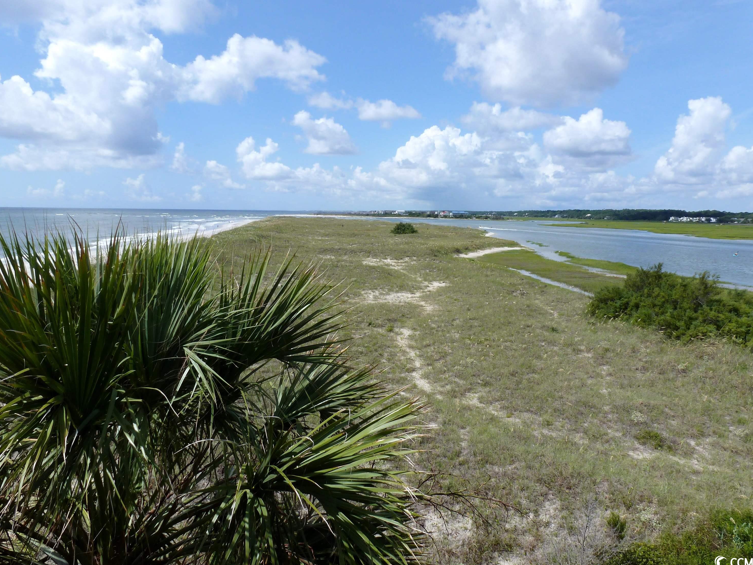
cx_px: 374
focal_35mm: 25
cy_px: 274
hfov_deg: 69.4
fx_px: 544
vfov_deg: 54.9
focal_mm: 4.3
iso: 100
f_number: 5
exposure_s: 1/500
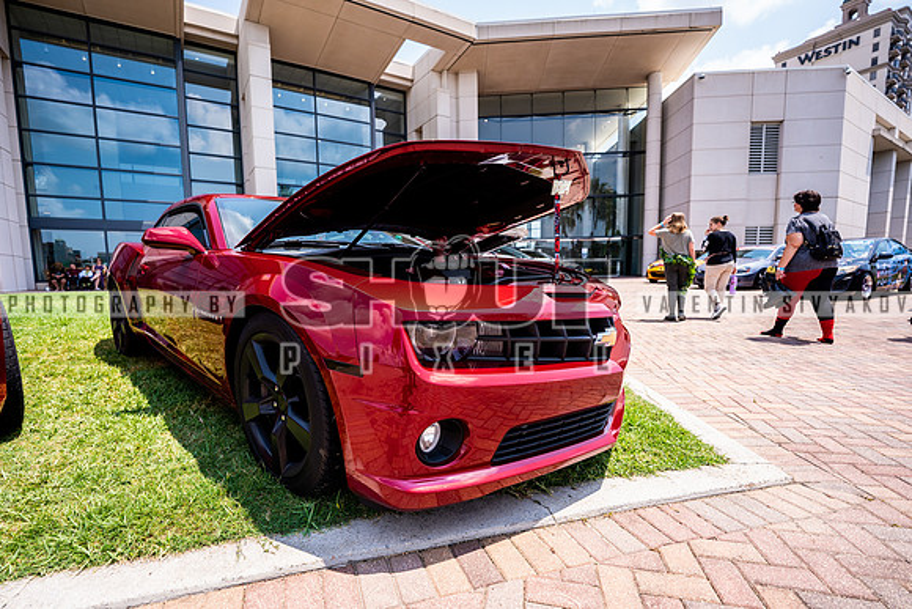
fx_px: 387
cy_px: 318
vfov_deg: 76.3
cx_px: 422
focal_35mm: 15
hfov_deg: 99.1
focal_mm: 14
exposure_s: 1/640
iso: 50
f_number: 2.8
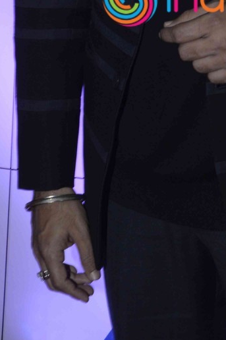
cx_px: 248
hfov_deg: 8.2
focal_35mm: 166
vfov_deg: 12.0
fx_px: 1566
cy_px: -132
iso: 400
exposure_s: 1/160
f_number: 9
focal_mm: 38
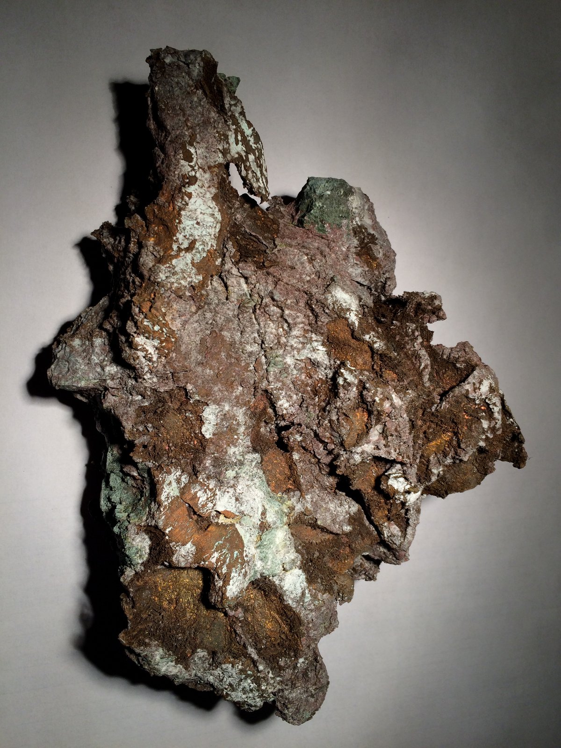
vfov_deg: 61.7
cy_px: 374
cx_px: 280
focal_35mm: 29
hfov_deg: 48.2
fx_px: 627
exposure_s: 1/142
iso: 32
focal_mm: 4.15
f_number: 2.2
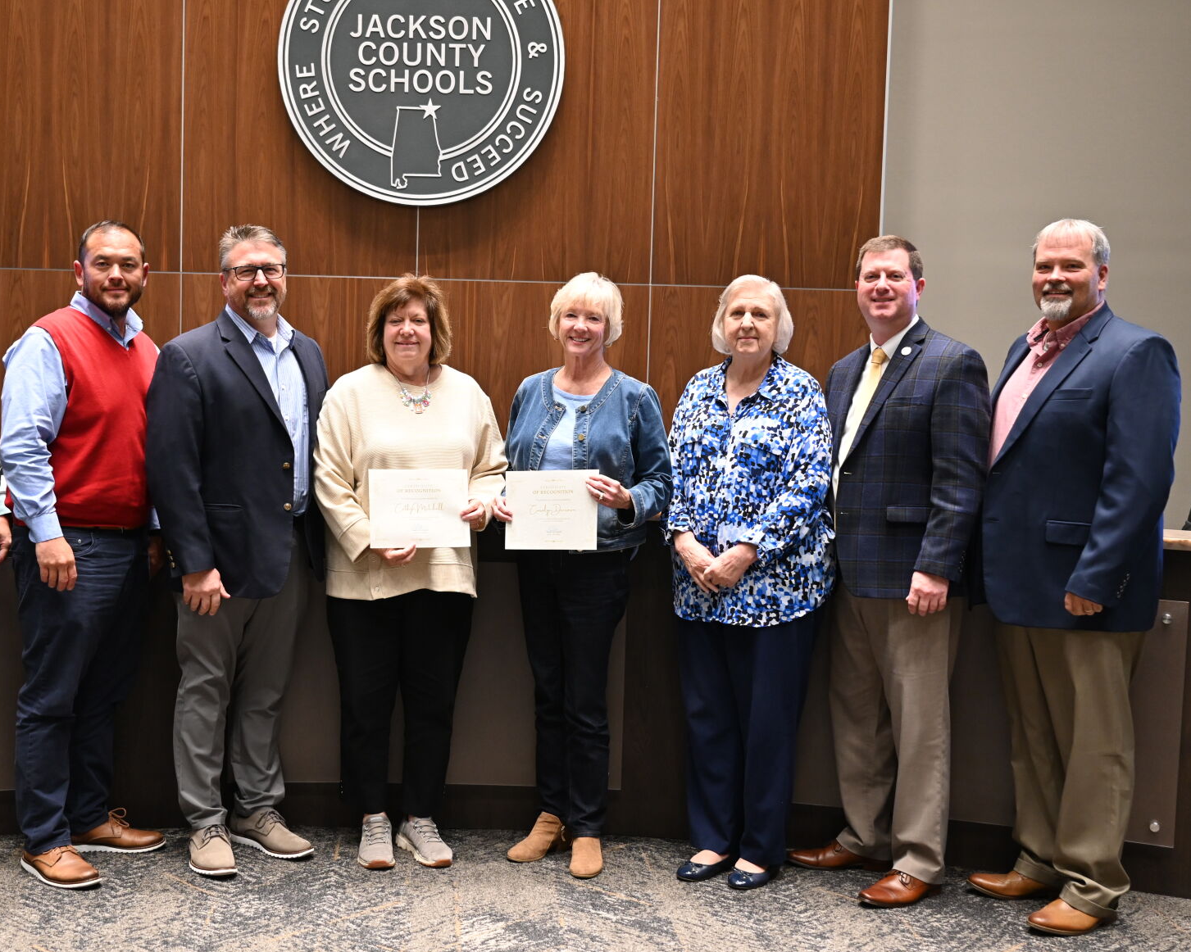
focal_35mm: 41
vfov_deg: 36.5
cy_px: 481
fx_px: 1445
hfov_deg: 44.5
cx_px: 469
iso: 1100
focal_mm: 24
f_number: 2.8
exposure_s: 1/125
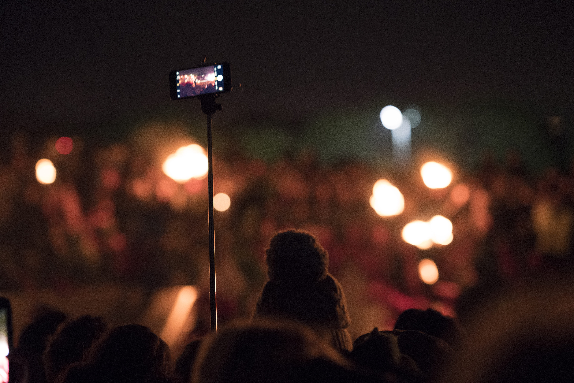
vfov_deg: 16.1
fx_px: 1355
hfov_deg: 23.9
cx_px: 287
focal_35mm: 85
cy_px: 192
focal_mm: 85
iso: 6400
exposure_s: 1/100
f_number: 2
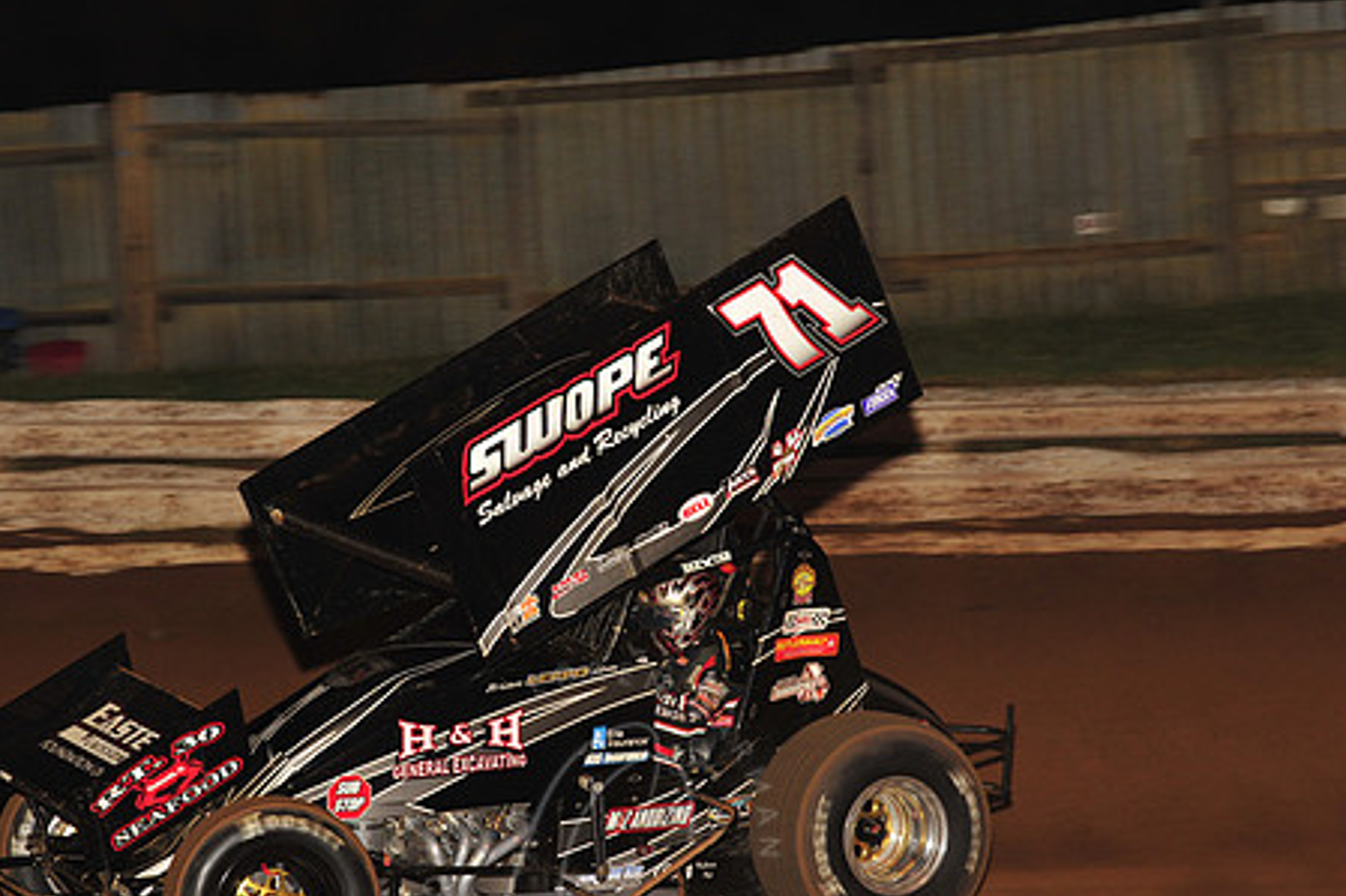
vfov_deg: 8.8
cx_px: 597
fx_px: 5793
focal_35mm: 155
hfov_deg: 13.3
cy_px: 566
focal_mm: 120
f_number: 7.1
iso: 1000
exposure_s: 1/320
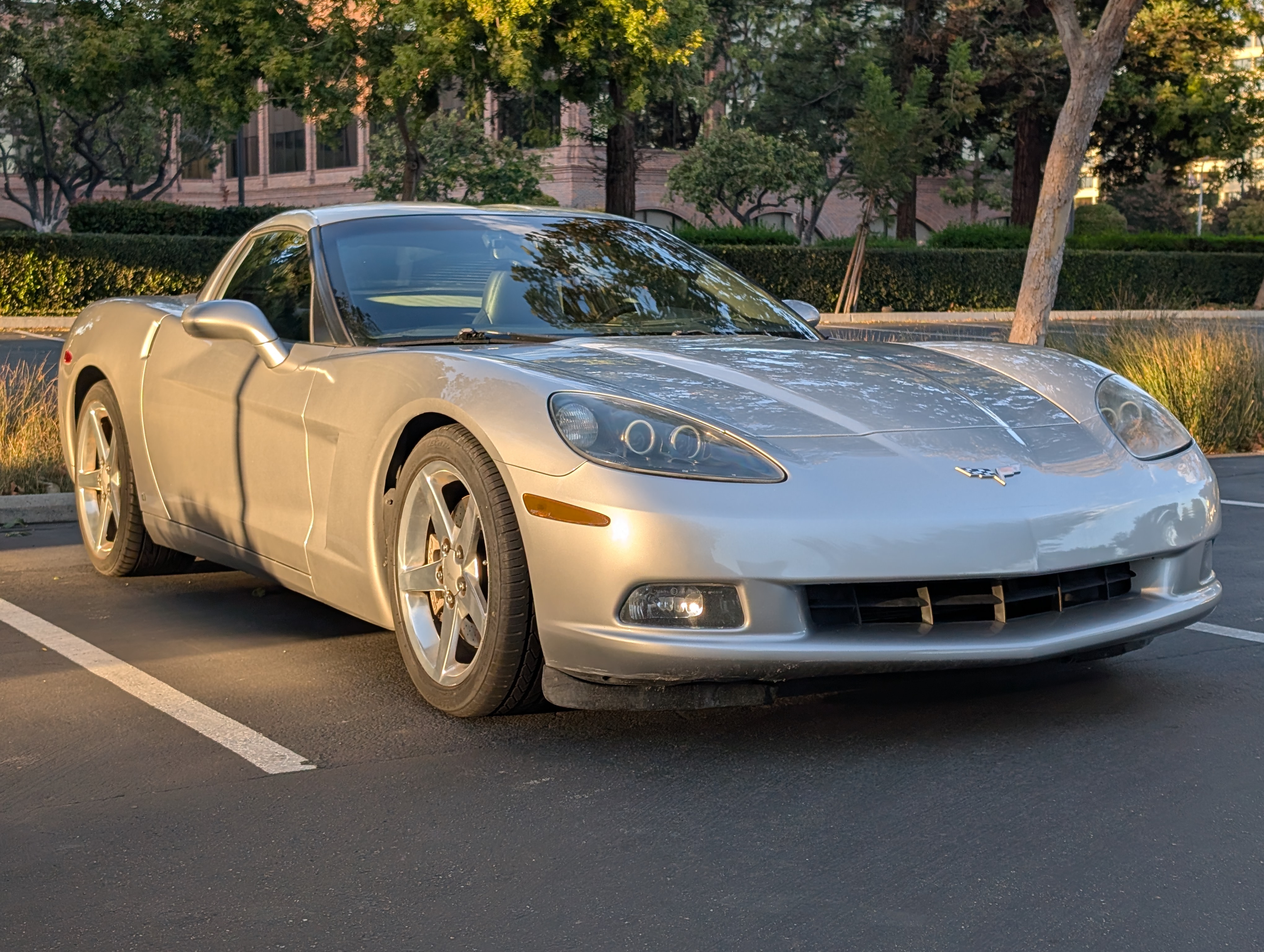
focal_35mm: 49
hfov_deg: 38.9
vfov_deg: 29.7
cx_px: 632
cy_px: 476
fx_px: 1792
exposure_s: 1/278
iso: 21
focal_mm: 6.9
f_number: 1.68
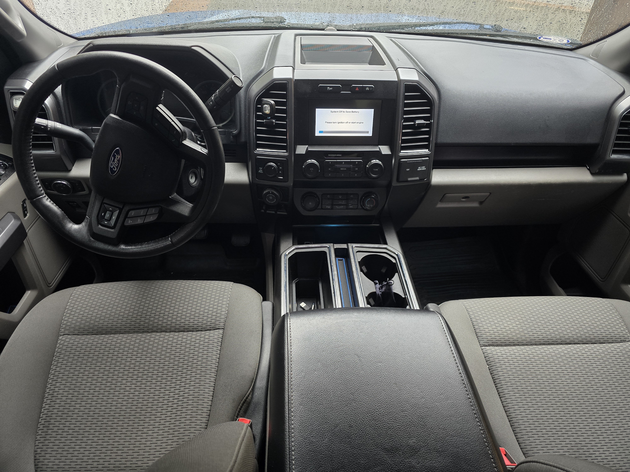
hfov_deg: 73.9
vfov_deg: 58.9
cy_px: 236
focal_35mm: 23
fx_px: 419
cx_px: 315
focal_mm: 6.3
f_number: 1.7
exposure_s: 1/33.3
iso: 250
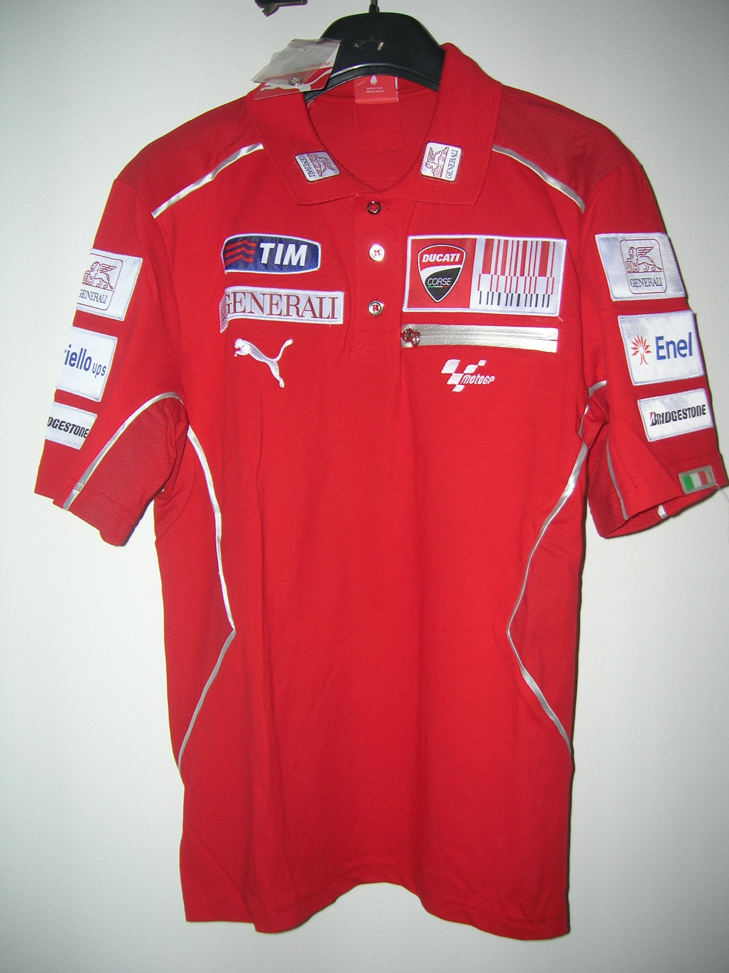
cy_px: 486
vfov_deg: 54.0
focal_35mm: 34
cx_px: 364
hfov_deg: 41.8
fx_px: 955
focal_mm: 5.7
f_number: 2.9
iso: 50
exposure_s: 1/60.1
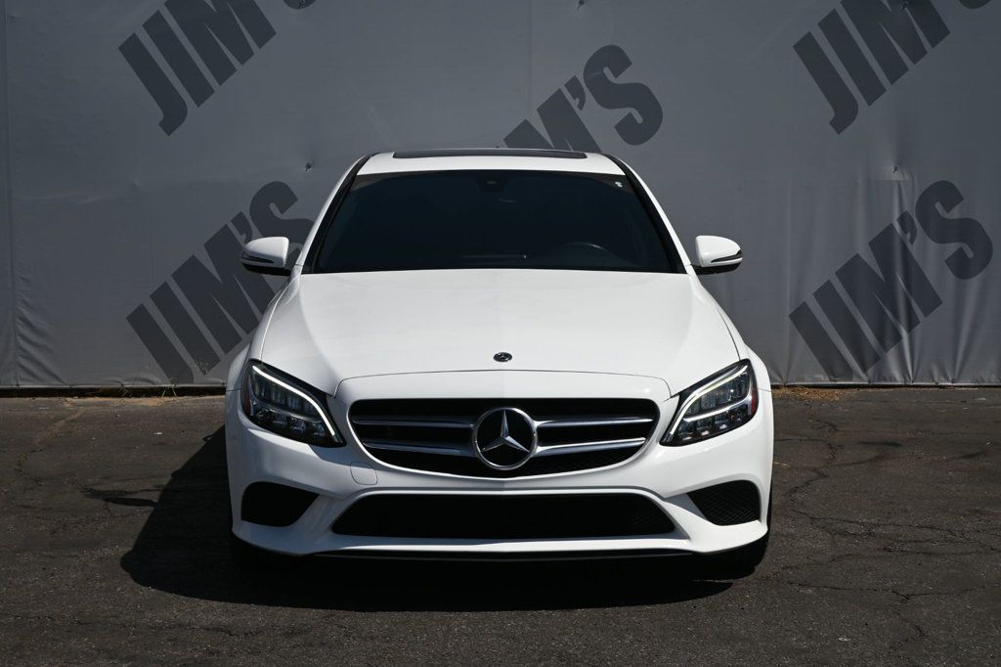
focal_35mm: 57
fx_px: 1584
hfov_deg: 35.1
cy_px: 334
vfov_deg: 23.8
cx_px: 500
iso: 100
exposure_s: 1/400
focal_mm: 38
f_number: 7.1
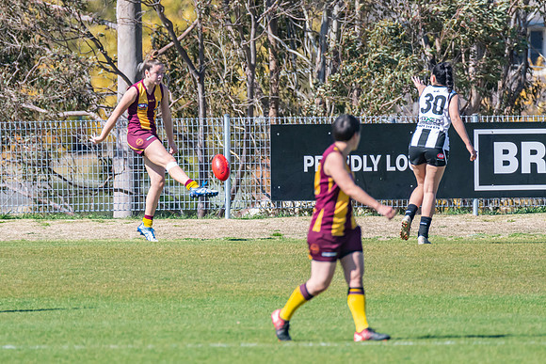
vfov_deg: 1.3
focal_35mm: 1053
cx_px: 227
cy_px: 170
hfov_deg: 2.0
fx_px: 15975
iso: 800
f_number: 8
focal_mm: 600
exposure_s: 1/2000
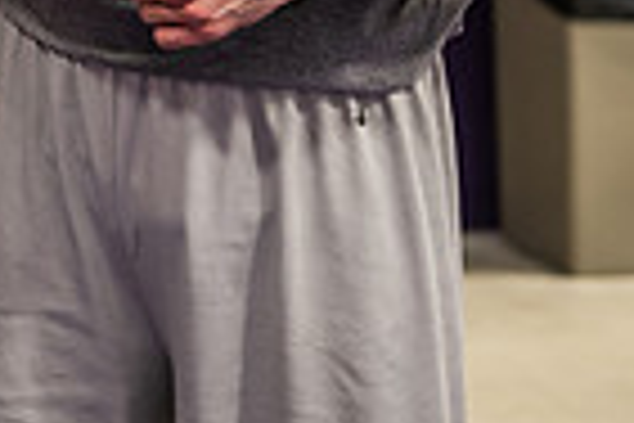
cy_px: -358
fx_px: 3768
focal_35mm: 214
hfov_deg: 9.4
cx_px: -274
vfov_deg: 6.3
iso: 1250
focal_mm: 52
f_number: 2.8
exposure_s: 1/160
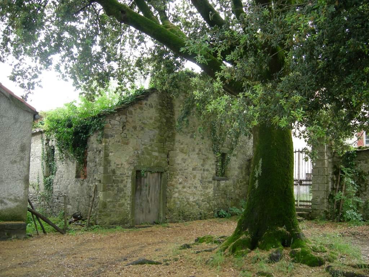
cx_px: 184
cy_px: 138
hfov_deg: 51.4
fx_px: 384
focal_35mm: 36
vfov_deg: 39.7
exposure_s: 1/62.3
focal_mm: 7.5
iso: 64
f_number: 3.4
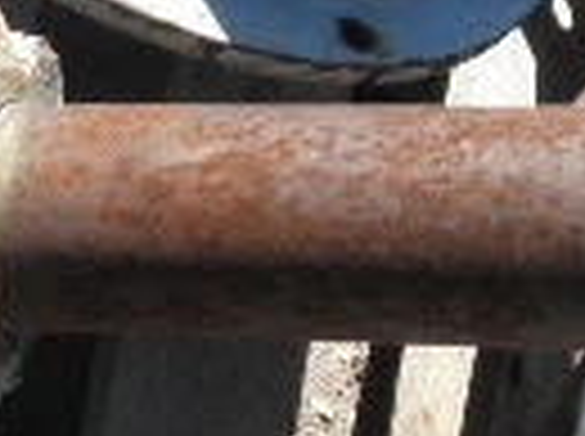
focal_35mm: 138
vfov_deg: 10.7
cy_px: 234
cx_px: -302
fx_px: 2328
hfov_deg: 13.5
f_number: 8.5
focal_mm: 5
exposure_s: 1/60
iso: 64
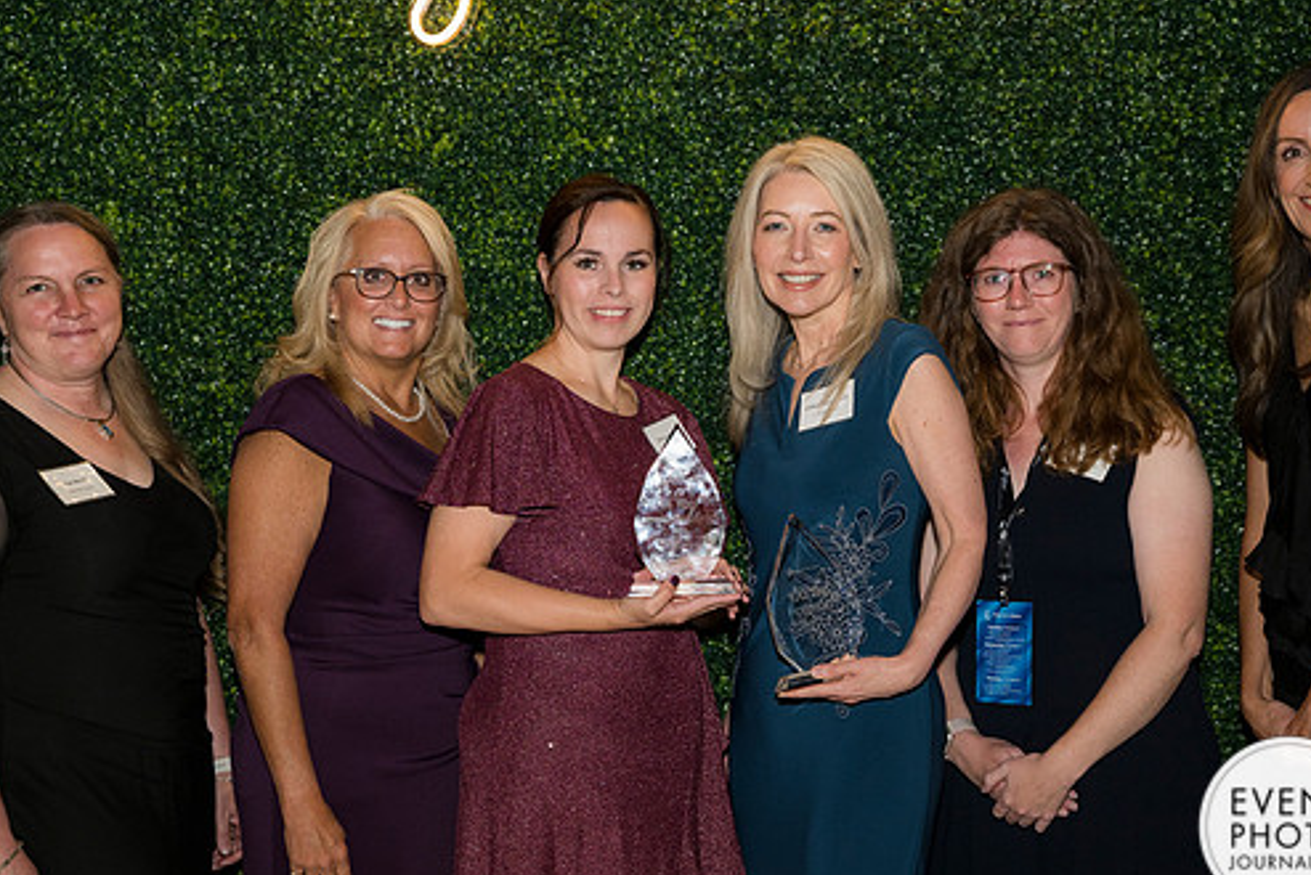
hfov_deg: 32.9
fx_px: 2223
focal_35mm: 61
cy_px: 489
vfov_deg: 22.3
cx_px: 698
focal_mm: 52
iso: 800
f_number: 5
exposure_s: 1/160
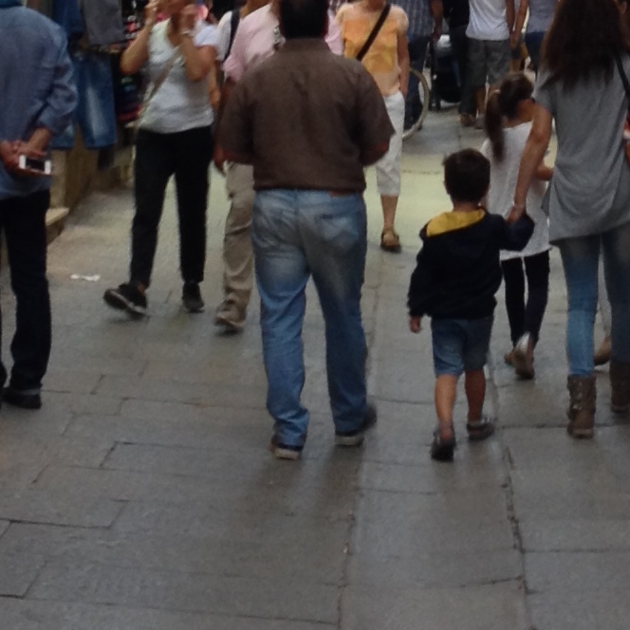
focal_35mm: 152
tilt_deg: +3.0
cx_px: 439
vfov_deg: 11.2
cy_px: -226
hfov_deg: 11.5
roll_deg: +0.2
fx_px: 3130
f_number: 2.4
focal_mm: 4.28
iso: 50
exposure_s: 1/20
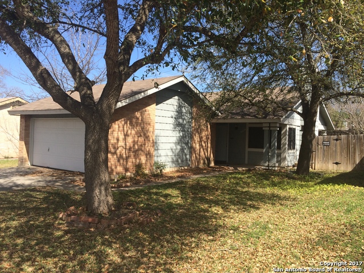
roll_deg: -0.4
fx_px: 305
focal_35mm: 29
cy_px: 136
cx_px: 182
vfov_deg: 48.2
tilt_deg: -1.1
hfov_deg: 61.7
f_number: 2.2
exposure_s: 1/1520
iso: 32
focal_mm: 4.15
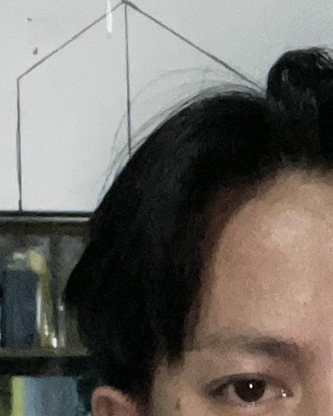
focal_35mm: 126
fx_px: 1551
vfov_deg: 14.7
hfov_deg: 12.1
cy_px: 529
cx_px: 336
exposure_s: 1/27
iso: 640
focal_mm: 2.71
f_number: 2.2
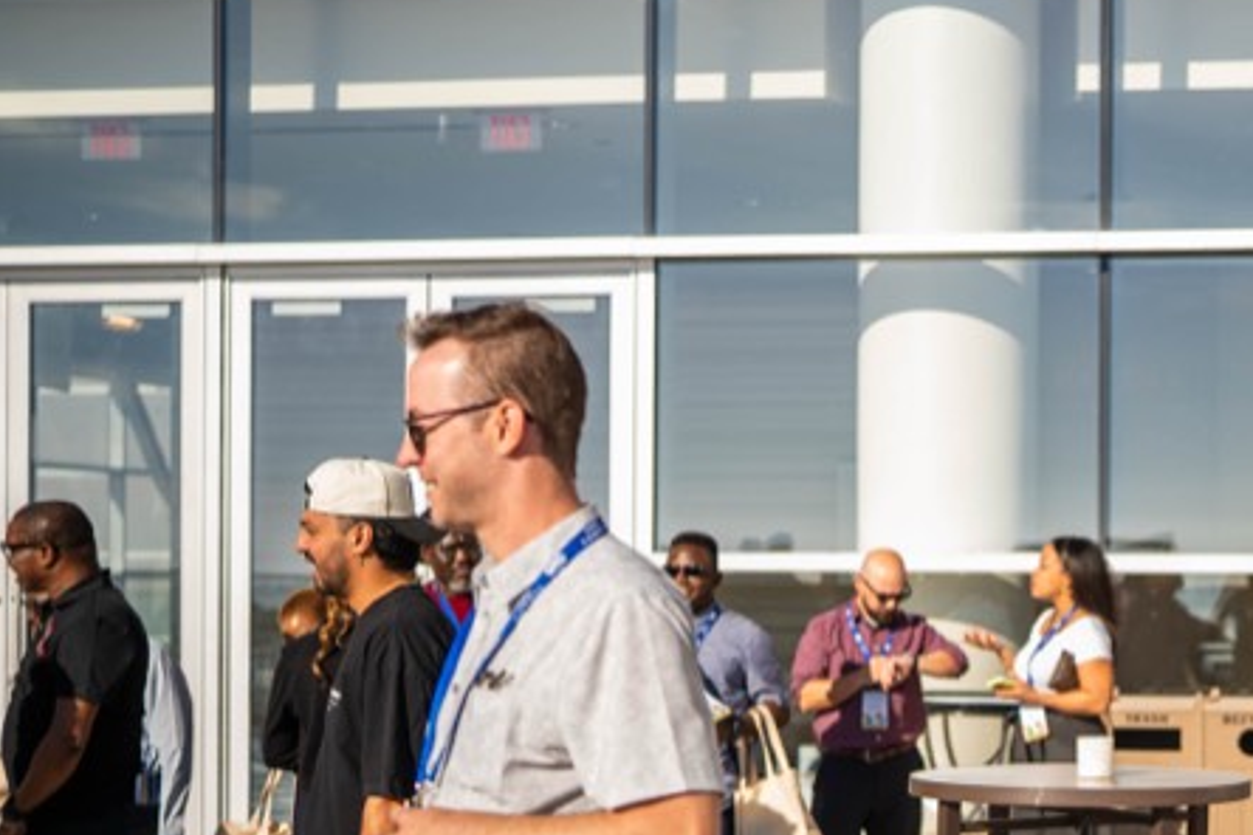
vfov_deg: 19.1
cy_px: 625
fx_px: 2471
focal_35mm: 71
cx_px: 1259
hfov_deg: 26.9
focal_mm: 35
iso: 100
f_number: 2
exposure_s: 1/2000
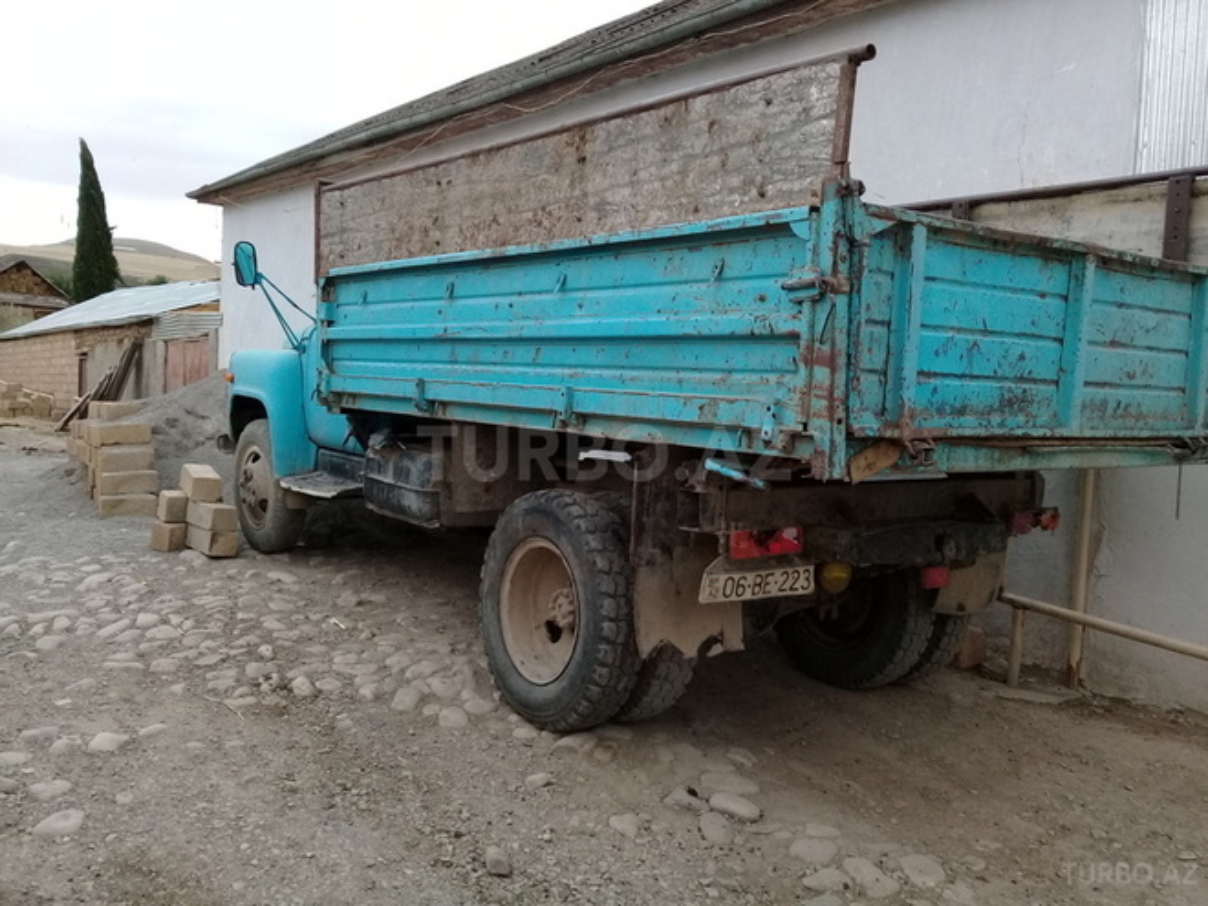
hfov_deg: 58.4
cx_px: 604
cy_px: 453
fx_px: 1082
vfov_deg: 45.4
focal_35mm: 31
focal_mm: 3.3
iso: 80
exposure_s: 1/50
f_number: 2.2
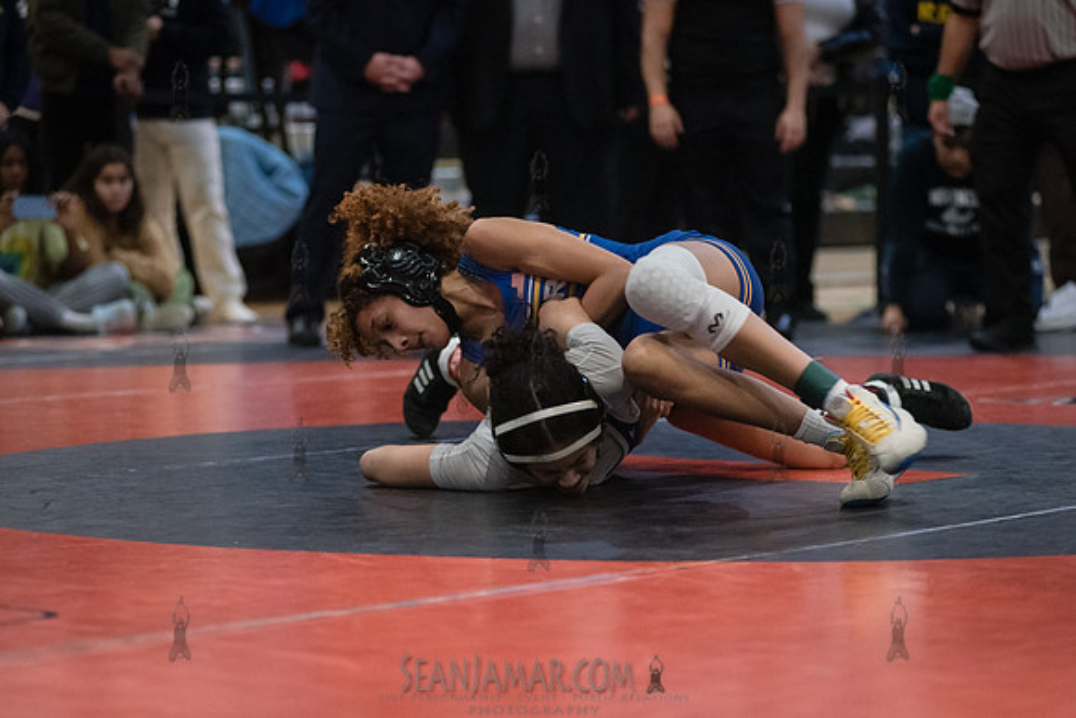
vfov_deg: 11.4
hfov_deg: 17.1
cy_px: 359
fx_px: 3587
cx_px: 538
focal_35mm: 120
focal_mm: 120
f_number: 3.5
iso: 8000
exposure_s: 1/500
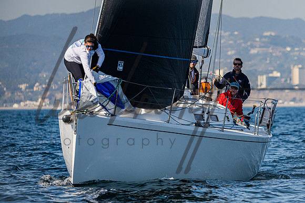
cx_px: 212
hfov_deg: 6.1
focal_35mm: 338
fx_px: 2860
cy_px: 84
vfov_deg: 4.1
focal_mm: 240
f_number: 5
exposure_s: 1/5000
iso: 400
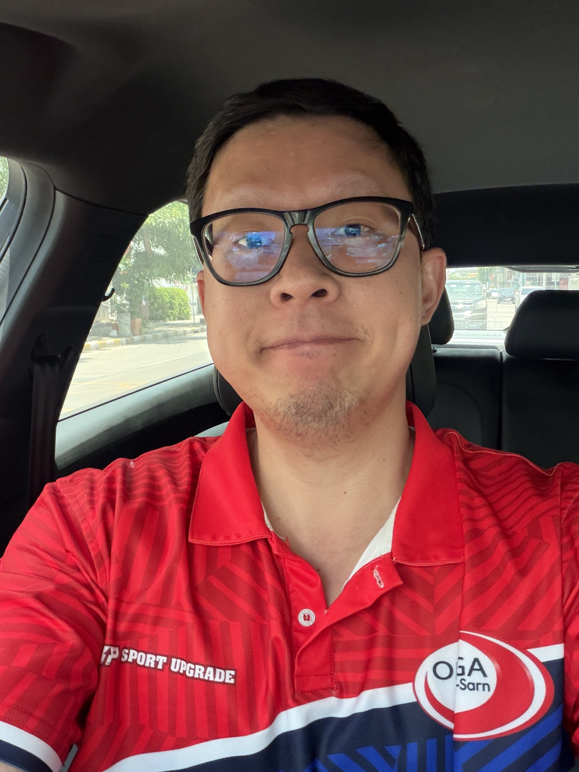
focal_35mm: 30
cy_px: 386
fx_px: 669
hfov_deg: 46.8
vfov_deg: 60.0
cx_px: 290
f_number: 1.9
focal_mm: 2.71
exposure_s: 1/60
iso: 125
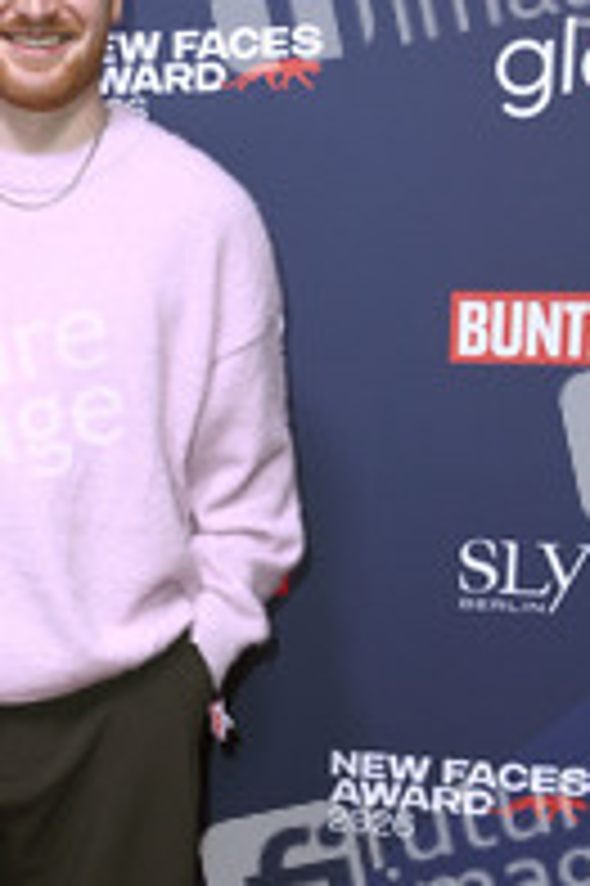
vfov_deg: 30.6
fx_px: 1601
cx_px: 23
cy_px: 643
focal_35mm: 65
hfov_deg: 20.3
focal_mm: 32
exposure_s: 1/250
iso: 800
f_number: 5.6
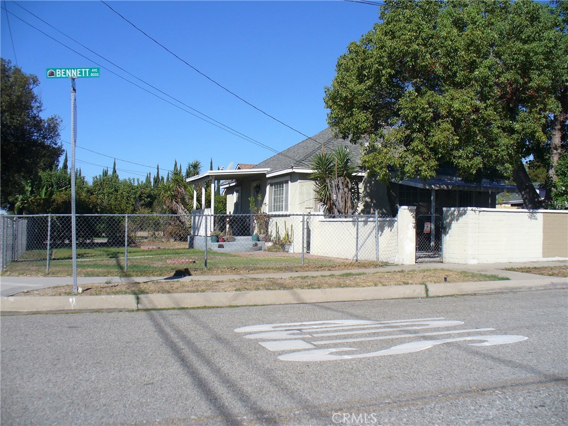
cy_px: 213
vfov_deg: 38.7
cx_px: 284
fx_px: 607
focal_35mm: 37
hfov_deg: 50.1
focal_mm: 6.1
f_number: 5.6
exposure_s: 1/500
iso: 80
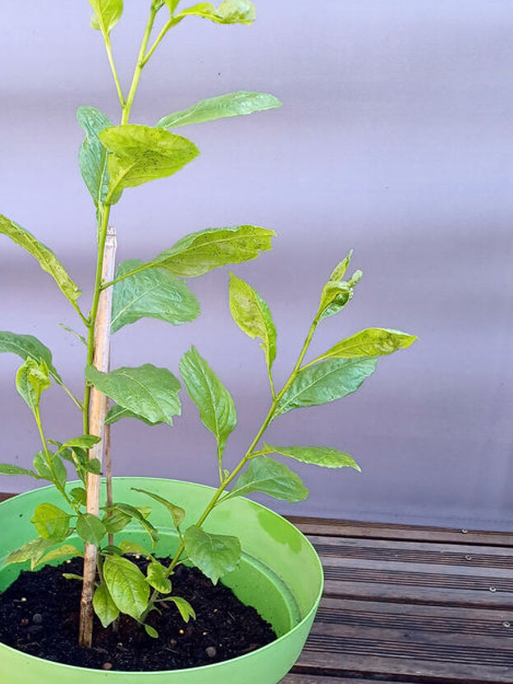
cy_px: 436
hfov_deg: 35.3
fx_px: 790
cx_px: 142
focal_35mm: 40
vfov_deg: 46.3
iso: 80
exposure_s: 1/100
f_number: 1.8
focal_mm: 4.65
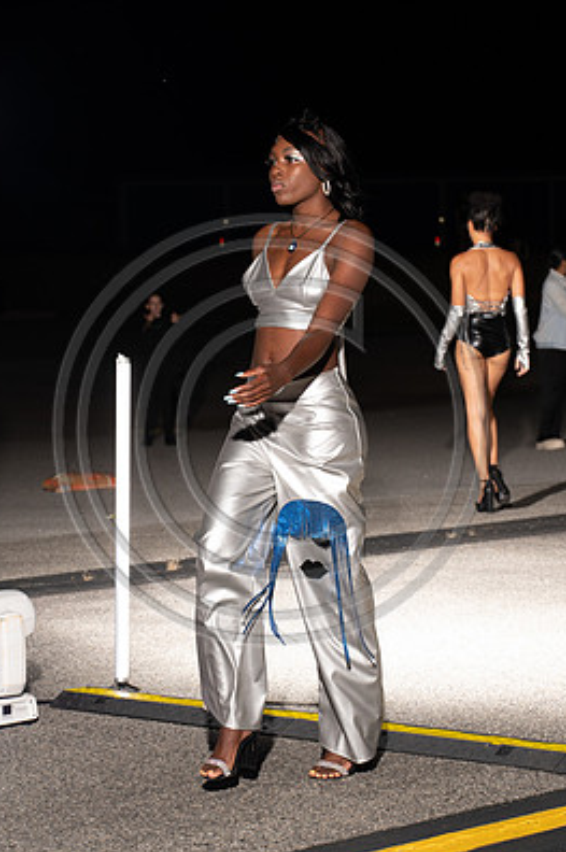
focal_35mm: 116
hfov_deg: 11.8
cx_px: 272
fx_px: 2743
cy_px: 428
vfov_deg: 17.7
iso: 1000
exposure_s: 1/200
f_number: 6.3
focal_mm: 102
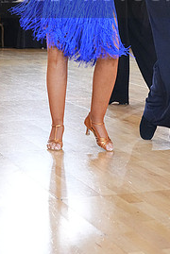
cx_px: 126
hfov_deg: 13.8
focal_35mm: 99
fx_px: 699
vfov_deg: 19.8
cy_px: -13
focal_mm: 46
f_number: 6.3
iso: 5000
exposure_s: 1/200
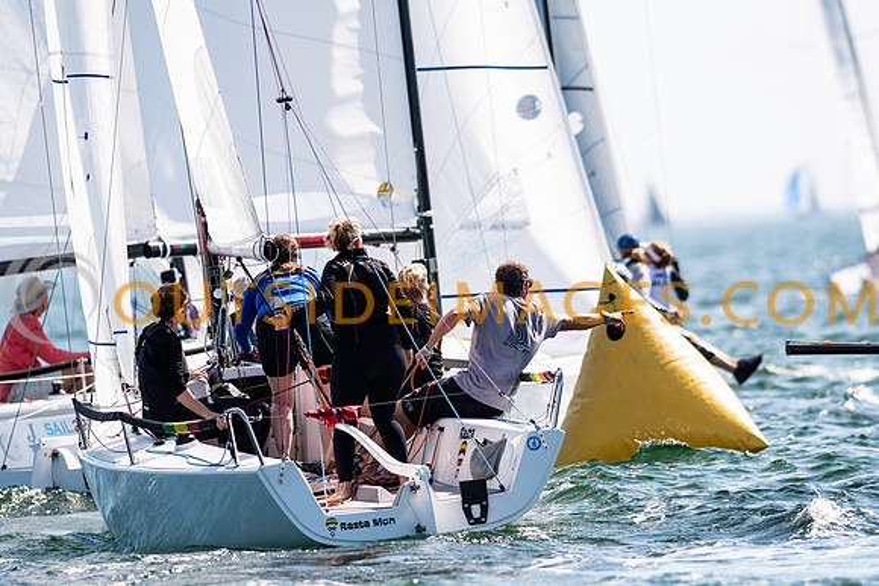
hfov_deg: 4.6
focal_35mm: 450
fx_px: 10990
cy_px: 293
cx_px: 440
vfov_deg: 3.1
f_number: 5
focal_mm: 300
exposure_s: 1/2000
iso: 200
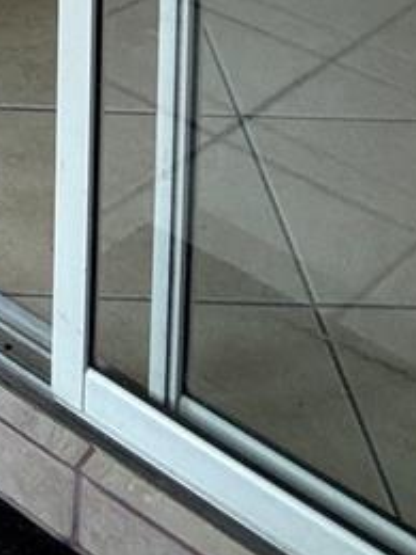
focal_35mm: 106
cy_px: -617
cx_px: -301
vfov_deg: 14.6
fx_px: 1698
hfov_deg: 12.8
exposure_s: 1/61
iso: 80
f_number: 1.9
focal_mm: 2.69
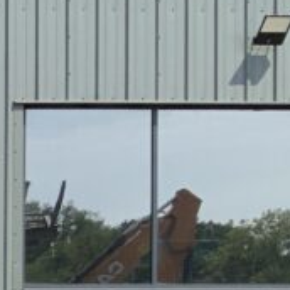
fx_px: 1450
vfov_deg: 10.8
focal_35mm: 153
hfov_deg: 9.8
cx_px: -455
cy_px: 489
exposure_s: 1/1730
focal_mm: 3
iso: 16
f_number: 1.8
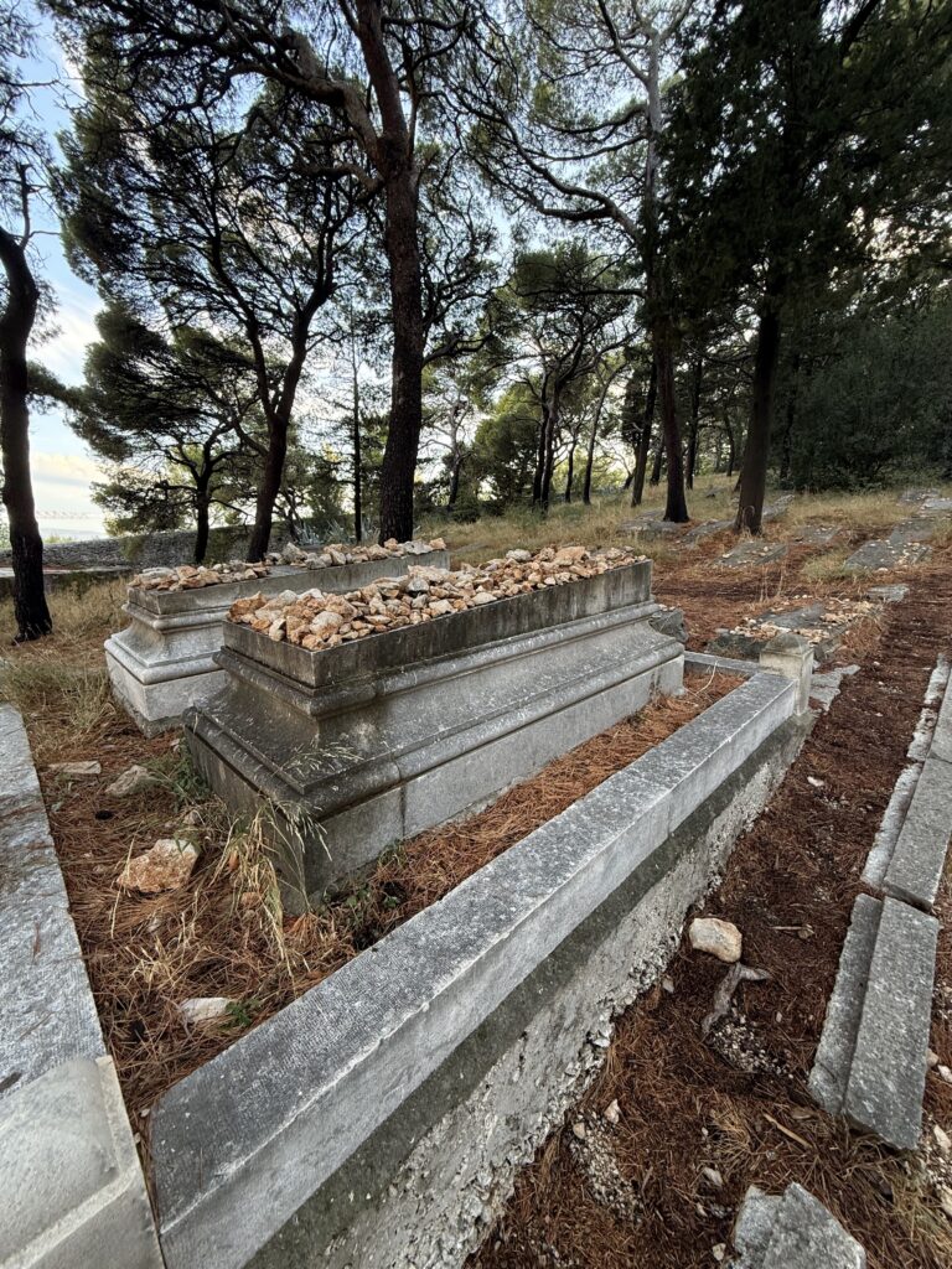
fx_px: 513
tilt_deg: -9.3
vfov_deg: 102.1
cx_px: 476
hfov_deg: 85.7
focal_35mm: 14
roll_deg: -1.4
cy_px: 634
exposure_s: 1/99
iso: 100
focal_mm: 2.22
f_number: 2.2
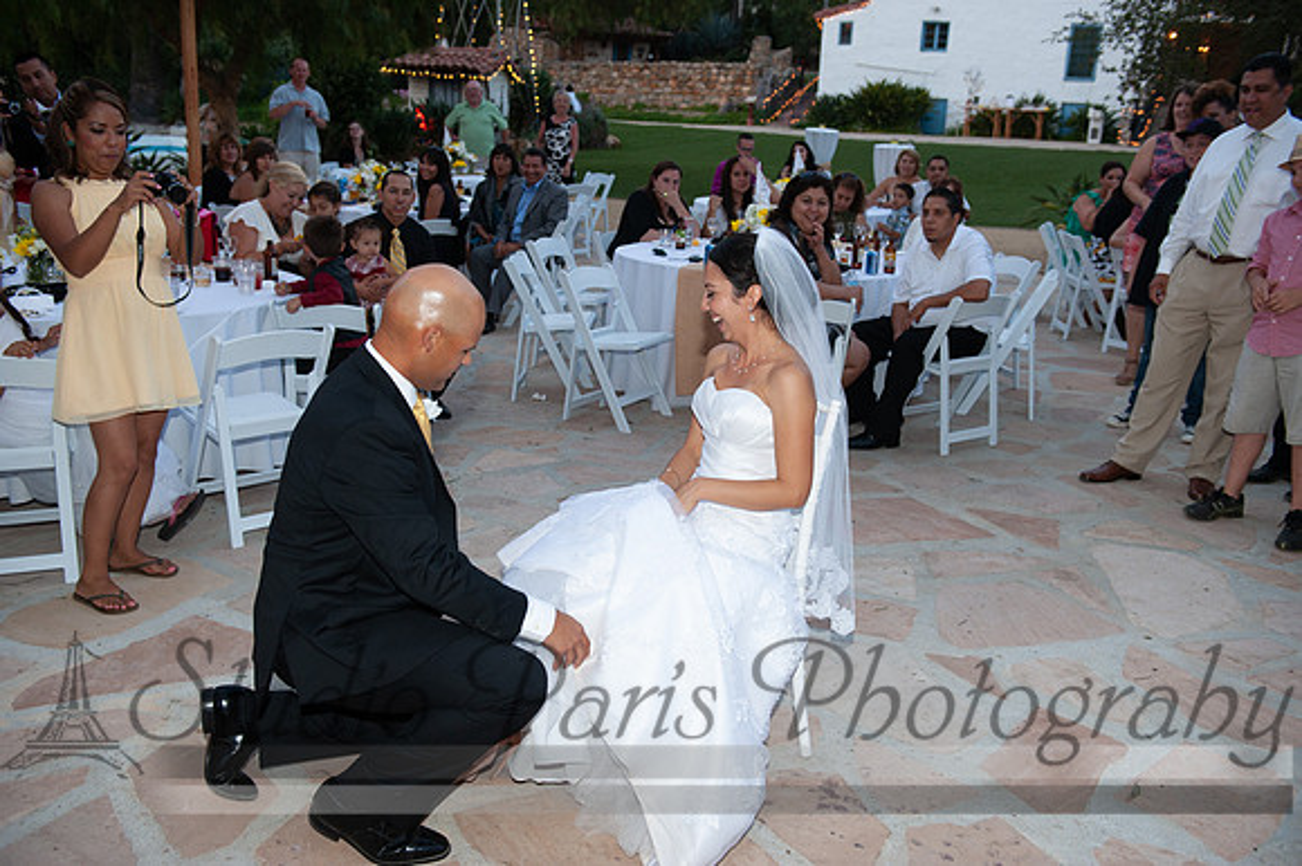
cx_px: 651
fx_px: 1157
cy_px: 433
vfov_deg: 41.1
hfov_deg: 58.7
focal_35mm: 32
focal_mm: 32
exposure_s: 1/125
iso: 800
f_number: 4
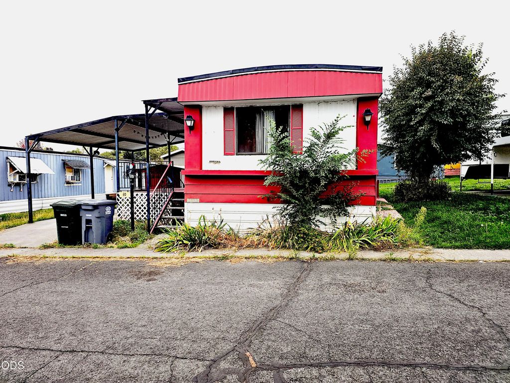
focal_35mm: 23
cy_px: 192
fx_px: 339
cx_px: 255
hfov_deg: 73.9
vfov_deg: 58.9
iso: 10
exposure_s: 1/240
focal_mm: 6.3
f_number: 1.7
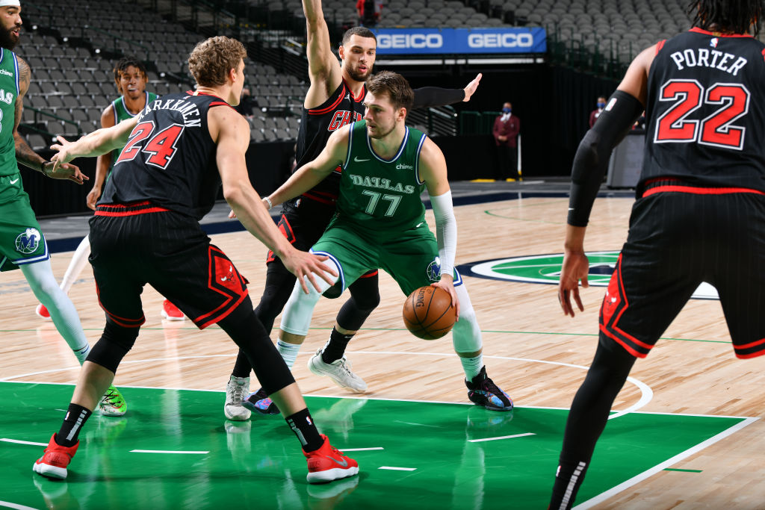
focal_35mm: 95
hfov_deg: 21.5
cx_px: 382
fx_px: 2019
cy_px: 255
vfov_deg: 14.4
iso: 64
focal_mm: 95
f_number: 5.6
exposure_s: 1/320
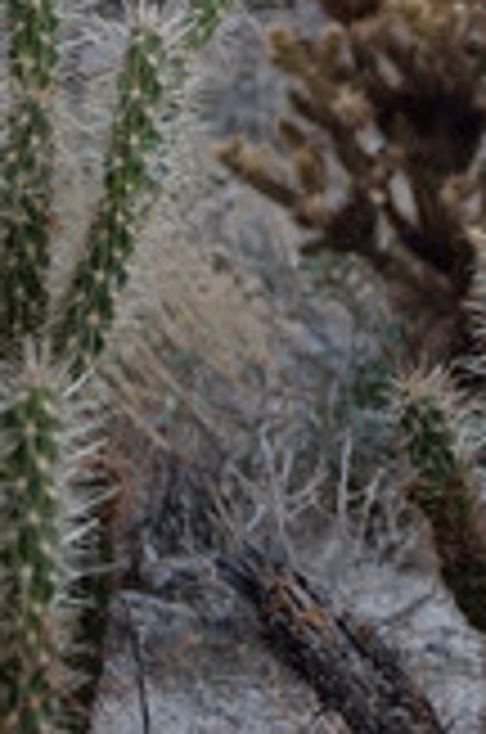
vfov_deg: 16.3
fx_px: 2522
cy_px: 20
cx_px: 922
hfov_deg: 10.3
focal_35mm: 124
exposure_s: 1/13
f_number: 3.8
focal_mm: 24
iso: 400
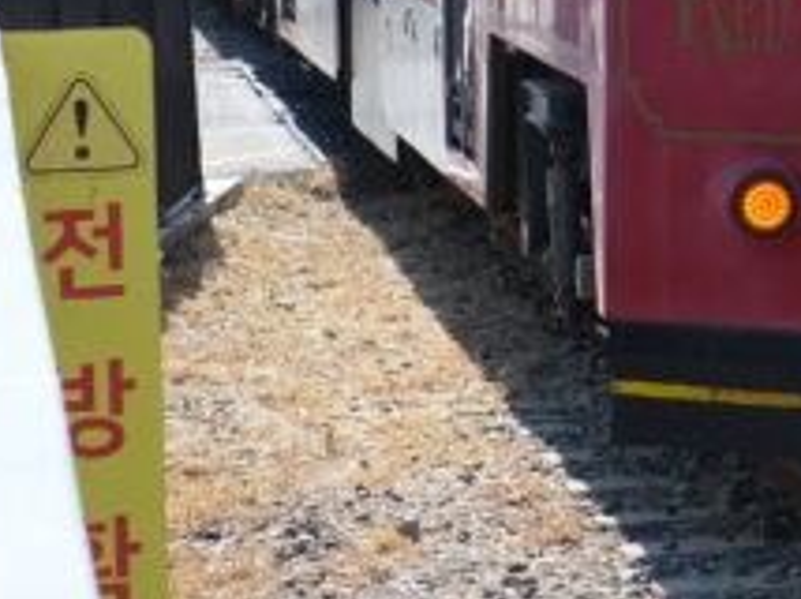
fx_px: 5640
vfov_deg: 6.0
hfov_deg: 7.8
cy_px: -391
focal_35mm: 244
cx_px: 1561
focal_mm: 35
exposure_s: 1/750
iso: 320
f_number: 5
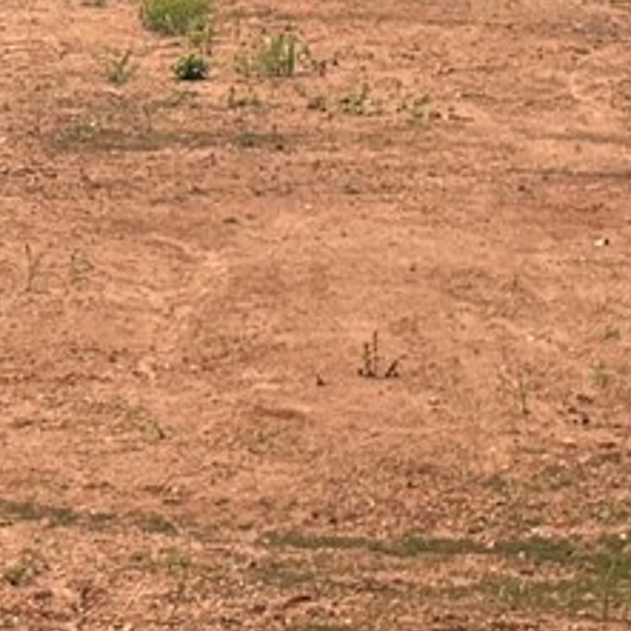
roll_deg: +1.1
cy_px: -231
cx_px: -325
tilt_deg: -4.0
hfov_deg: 8.0
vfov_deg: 8.1
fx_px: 4393
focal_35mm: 213
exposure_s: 1/5348
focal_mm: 5.96
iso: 50
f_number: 1.6
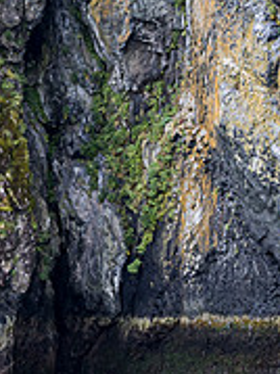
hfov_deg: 11.7
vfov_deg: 15.5
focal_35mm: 126
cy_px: 38
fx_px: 1361
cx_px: 78
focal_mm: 25
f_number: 5.6
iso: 250
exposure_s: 1/60
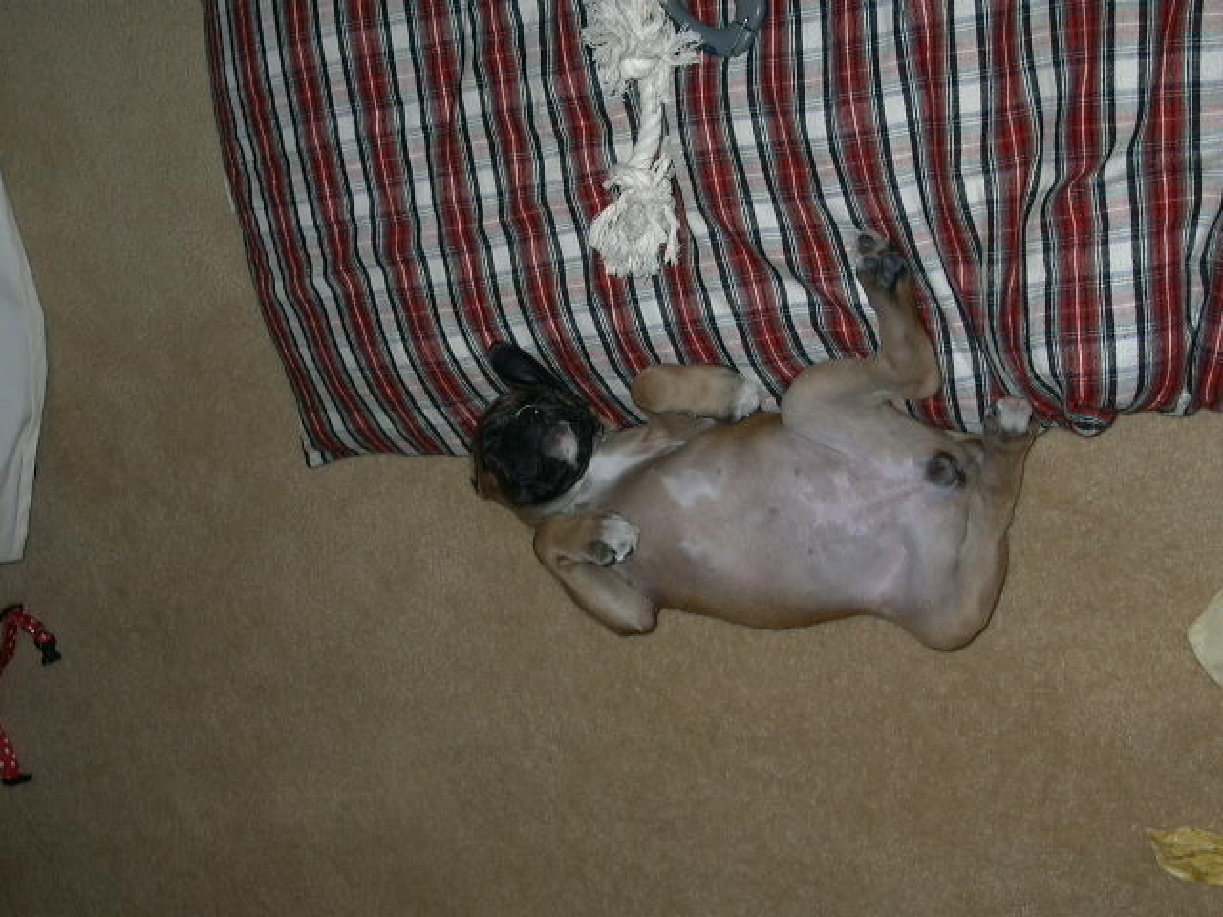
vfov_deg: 29.7
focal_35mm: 49
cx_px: 612
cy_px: 458
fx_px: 1731
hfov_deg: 38.9
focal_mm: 7.63
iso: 100
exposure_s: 1/64.1
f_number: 3.25
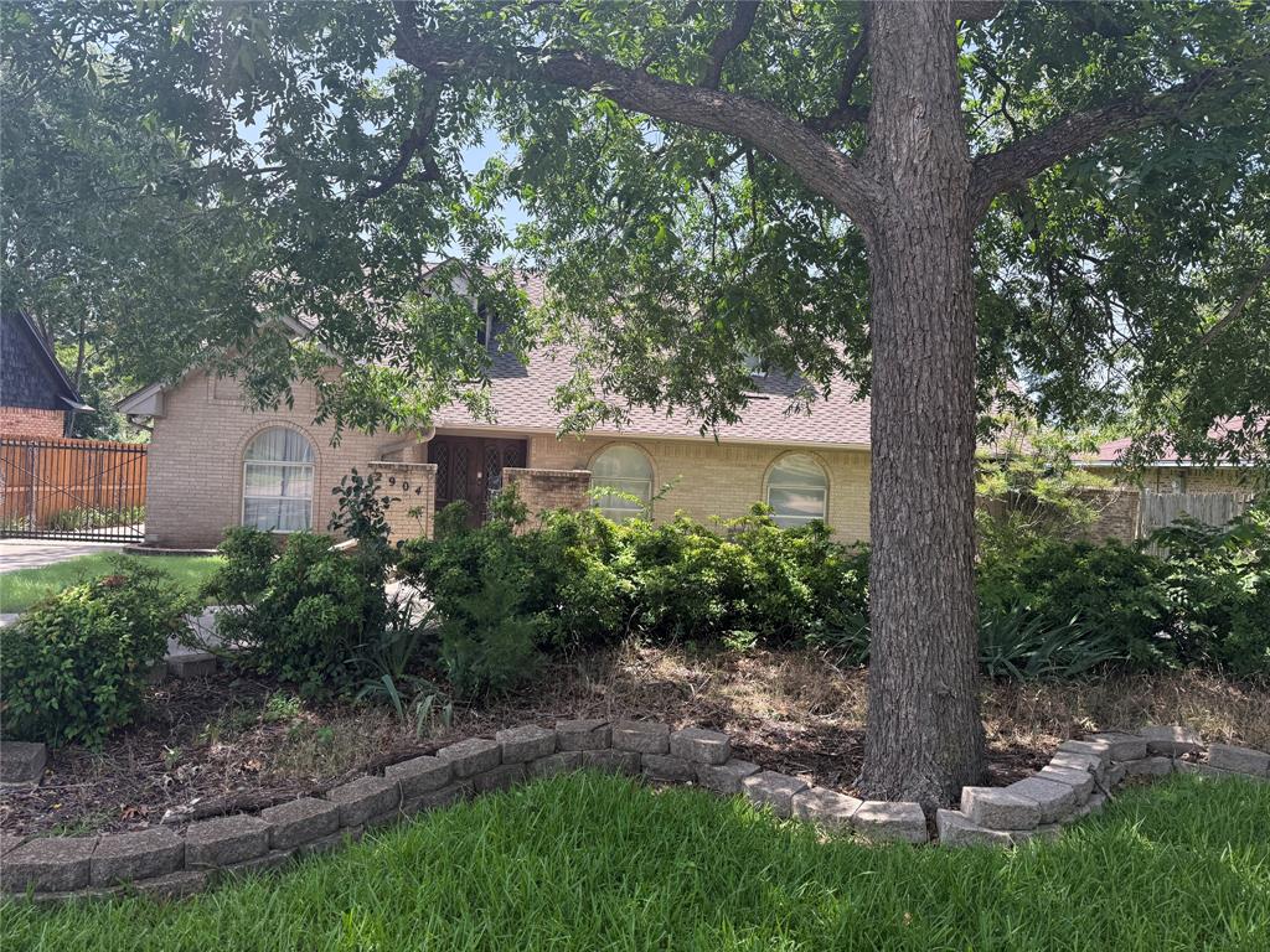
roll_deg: -2.8
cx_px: 635
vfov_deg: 56.8
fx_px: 881
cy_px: 476
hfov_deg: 71.6
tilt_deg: -1.4
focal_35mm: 24
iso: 100
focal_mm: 6.76
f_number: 1.78
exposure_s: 1/955
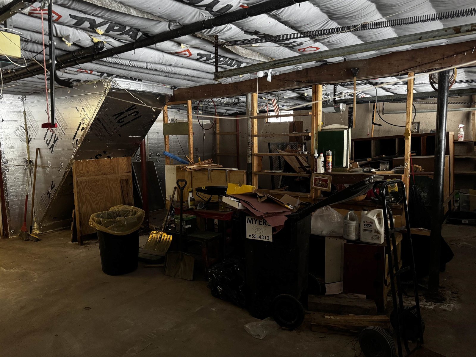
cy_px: 178
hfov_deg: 71.6
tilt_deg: -6.2
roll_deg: +0.7
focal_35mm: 24
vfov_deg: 56.8
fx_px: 330
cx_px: 238
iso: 500
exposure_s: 1/60
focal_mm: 6.76
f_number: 1.78
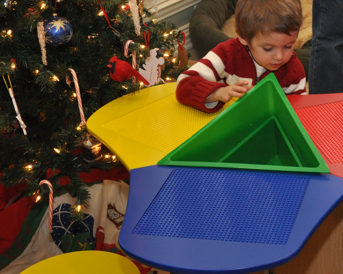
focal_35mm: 78
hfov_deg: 23.5
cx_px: 333
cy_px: 109
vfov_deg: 19.6
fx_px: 792
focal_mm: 26
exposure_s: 1/60
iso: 800
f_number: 4
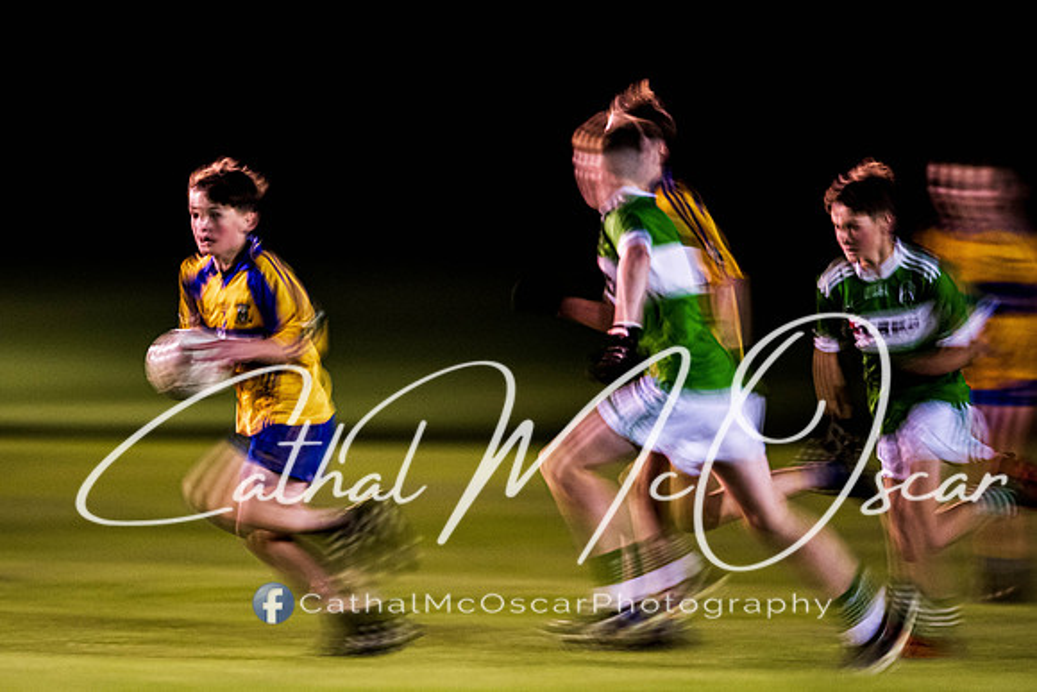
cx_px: 327
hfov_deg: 3.7
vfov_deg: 2.5
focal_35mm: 557
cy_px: 346
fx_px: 16033
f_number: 2.8
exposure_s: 1/20
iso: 1600
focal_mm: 400
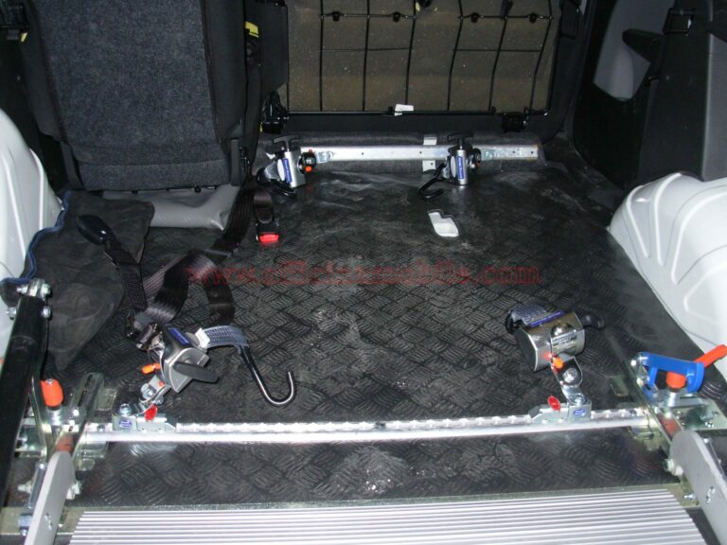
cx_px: 364
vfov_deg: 37.7
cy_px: 272
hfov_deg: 49.0
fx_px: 798
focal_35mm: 38
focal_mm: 6.3
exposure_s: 1/37
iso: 58
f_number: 2.9
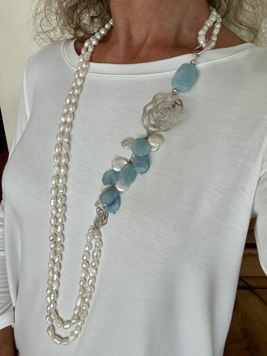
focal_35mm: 30
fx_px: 309
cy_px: 178
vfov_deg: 60.0
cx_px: 134
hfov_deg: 46.8
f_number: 1.9
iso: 80
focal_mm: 2.69
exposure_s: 1/121
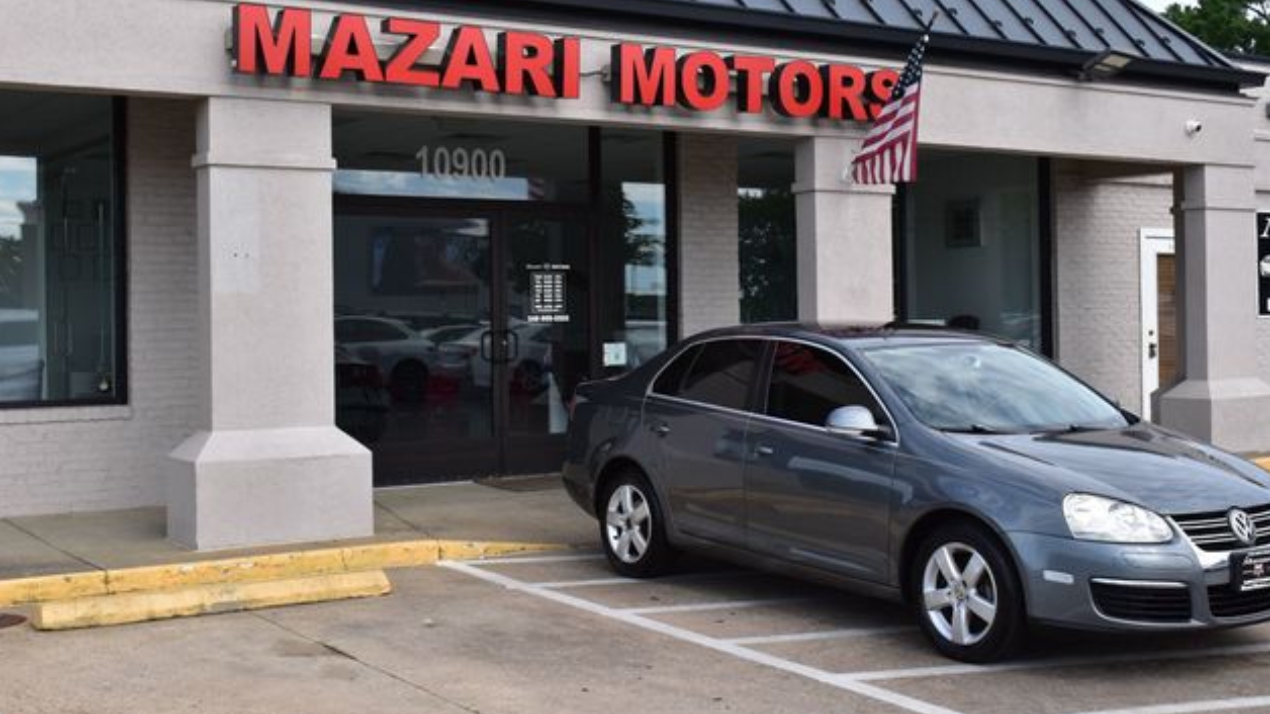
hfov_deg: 42.9
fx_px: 1616
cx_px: 641
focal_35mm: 48
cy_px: 301
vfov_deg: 24.9
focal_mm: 30
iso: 400
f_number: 11
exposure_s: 1/400
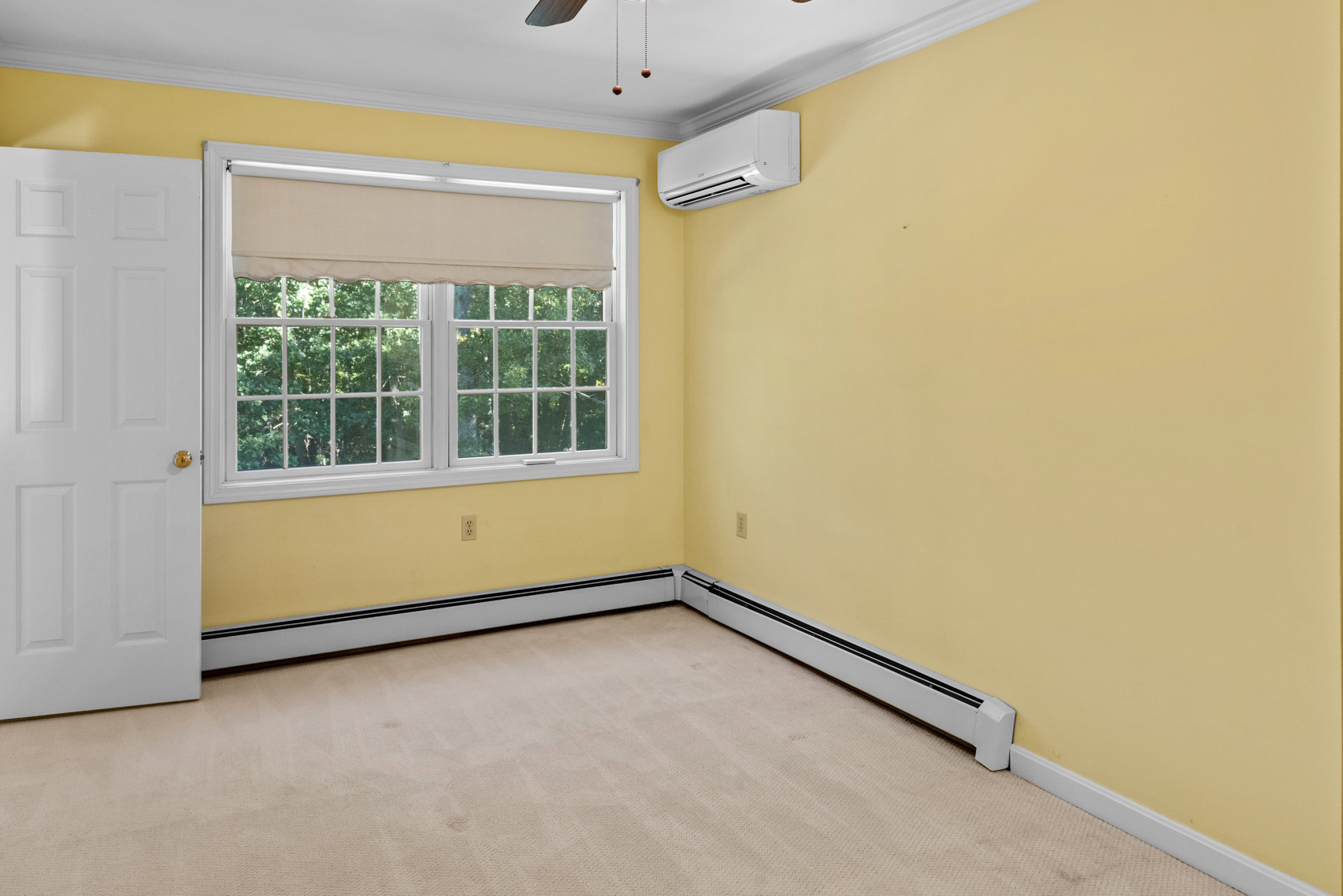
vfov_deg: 55.0
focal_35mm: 23
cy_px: 332
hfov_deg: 76.3
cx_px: 570
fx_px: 848
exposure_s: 1/3
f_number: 9
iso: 400
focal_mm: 15.5
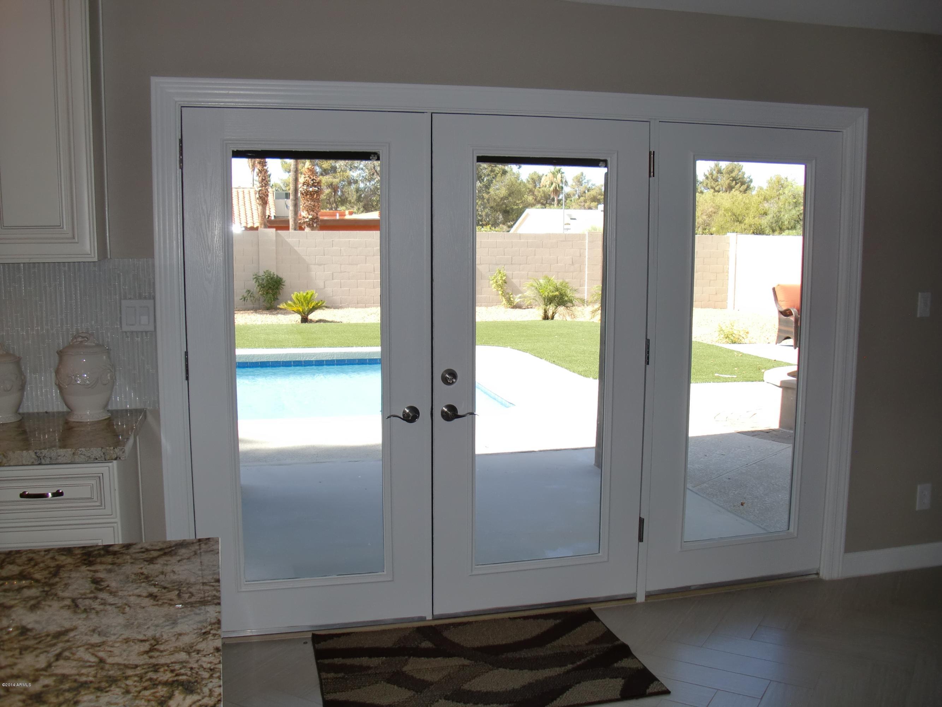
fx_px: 980
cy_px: 354
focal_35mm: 36
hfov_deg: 51.4
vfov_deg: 39.7
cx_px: 471
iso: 64
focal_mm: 6.3
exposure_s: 1/250
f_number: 2.8
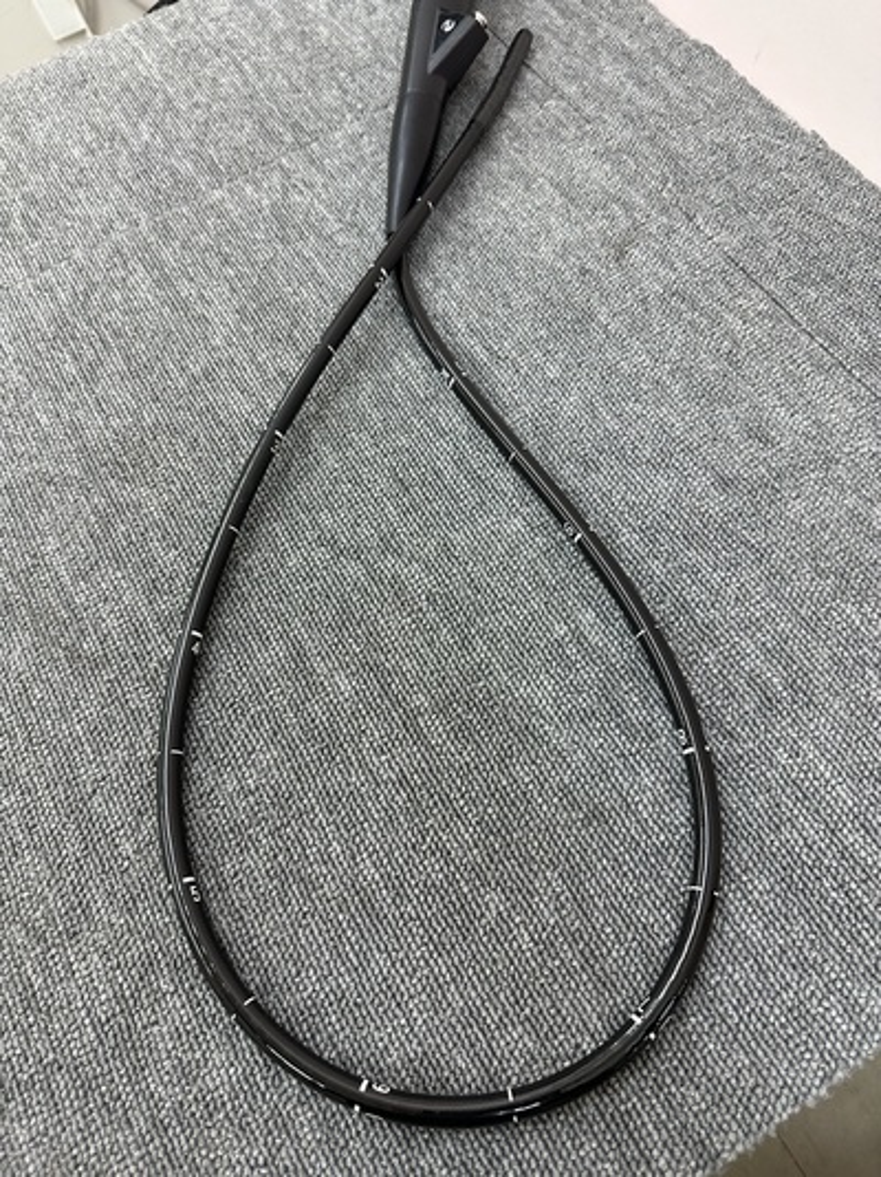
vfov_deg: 71.6
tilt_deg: -65.7
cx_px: 440
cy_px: 588
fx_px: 815
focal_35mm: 24
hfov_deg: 56.8
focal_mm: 6.86
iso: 125
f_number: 1.78
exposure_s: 1/120
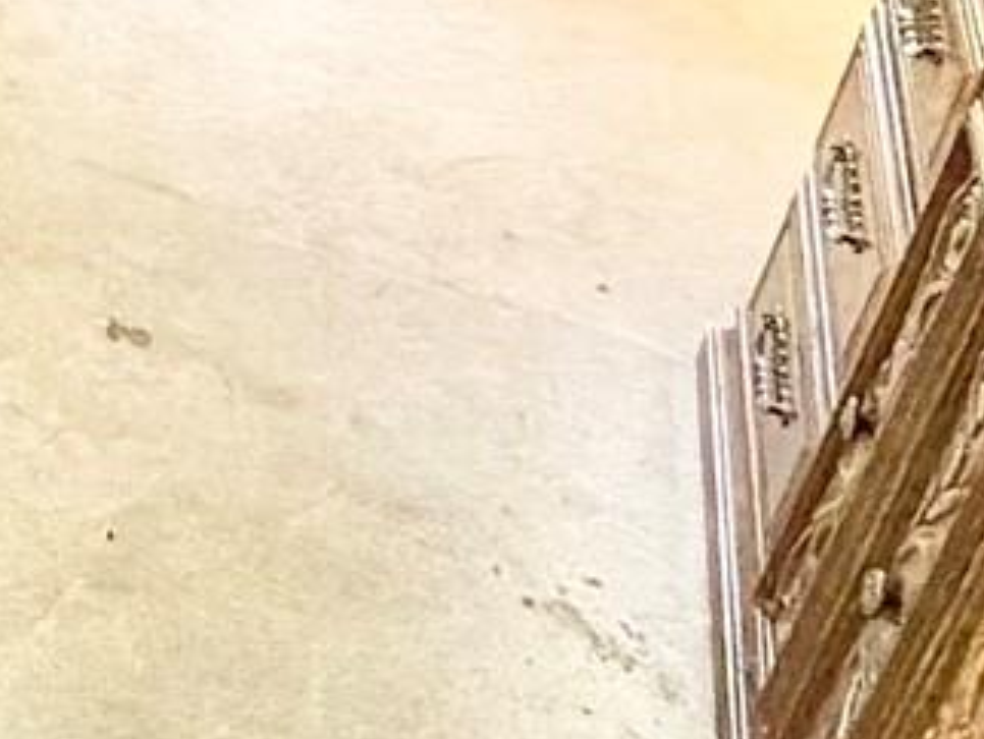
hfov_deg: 16.8
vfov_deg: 14.7
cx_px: -944
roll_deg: -0.7
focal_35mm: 89
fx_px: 2532
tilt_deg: -23.5
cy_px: -553
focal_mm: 2.22
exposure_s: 1/60
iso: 320
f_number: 2.2
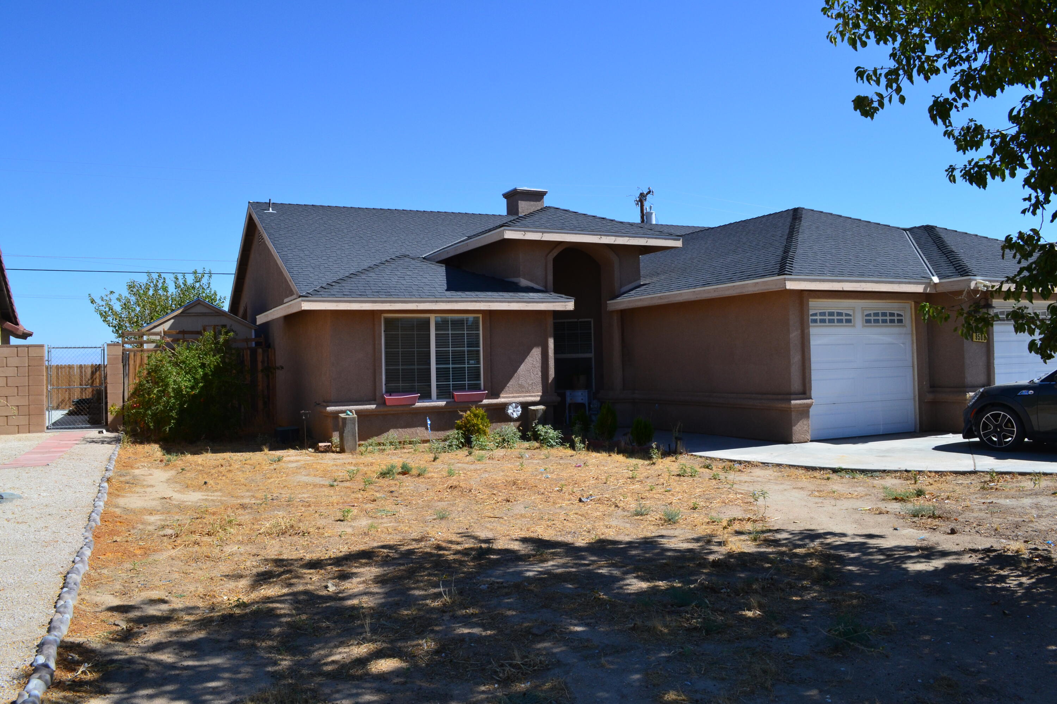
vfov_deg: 47.9
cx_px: 528
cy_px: 352
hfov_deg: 67.4
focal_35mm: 27
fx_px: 793
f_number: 11
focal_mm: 18
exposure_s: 1/400
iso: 400
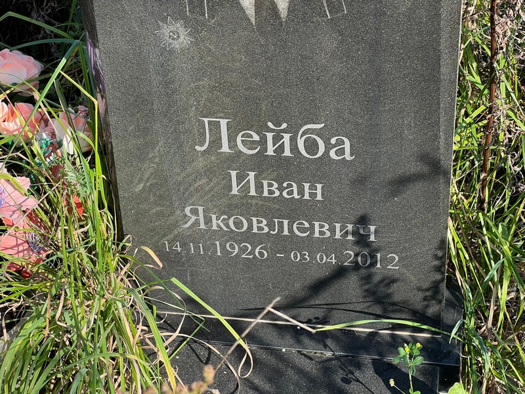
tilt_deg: -43.3
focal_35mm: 77
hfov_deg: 25.3
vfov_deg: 19.1
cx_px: 262
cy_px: 197
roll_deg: +1.8
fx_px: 1168
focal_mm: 9
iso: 32
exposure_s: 1/185
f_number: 2.8
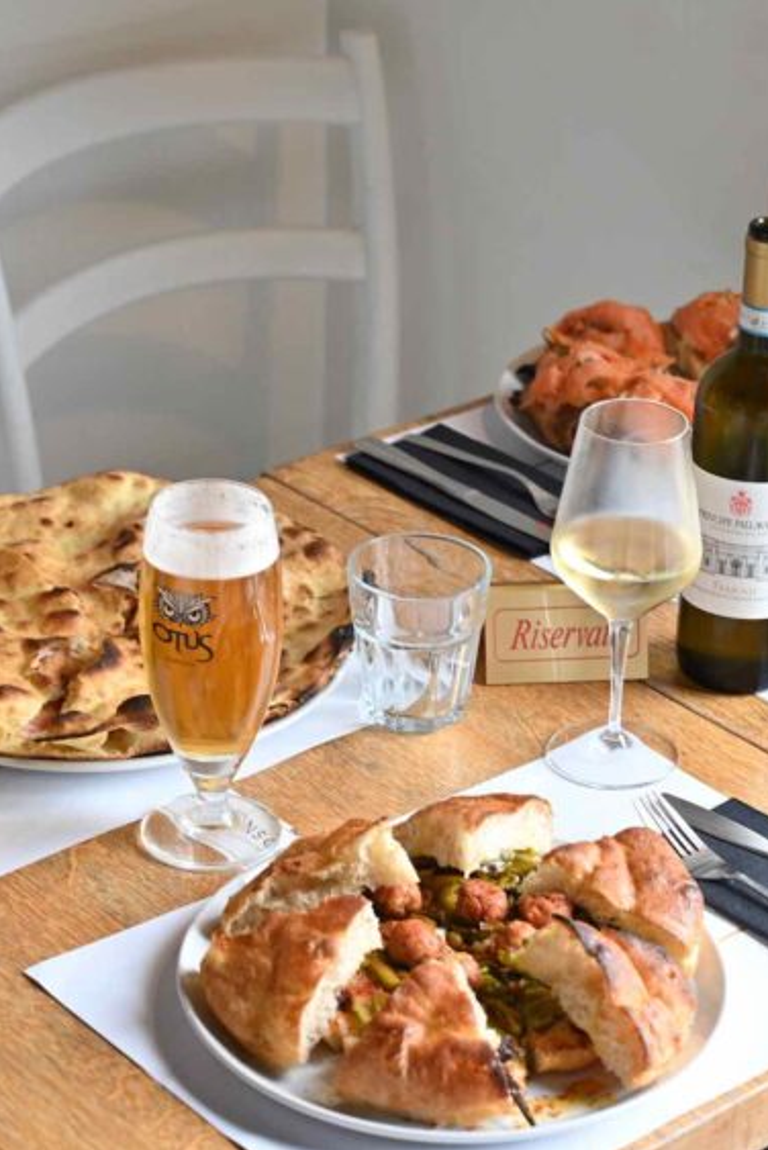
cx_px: 537
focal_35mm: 92
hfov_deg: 14.8
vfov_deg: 22.1
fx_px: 2940
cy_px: 576
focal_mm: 61
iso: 800
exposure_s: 1/100
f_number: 5
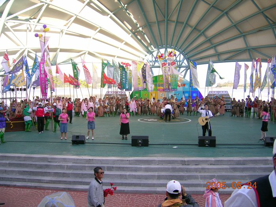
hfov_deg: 52.6
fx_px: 279
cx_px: 138
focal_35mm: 35
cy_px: 104
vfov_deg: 40.7
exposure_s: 1/213
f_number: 2.8
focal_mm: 5.4
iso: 50
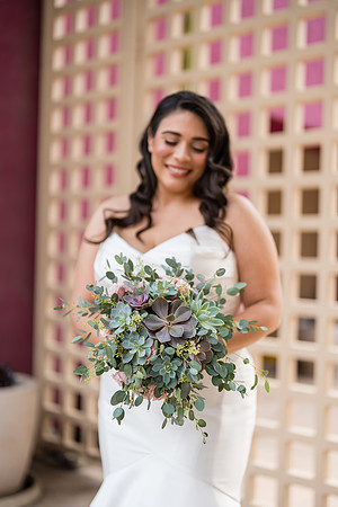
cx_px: 169
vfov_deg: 39.6
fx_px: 704
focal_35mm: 50
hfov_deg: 27.0
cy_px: 254
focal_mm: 50
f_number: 1.2
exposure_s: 1/1250
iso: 50
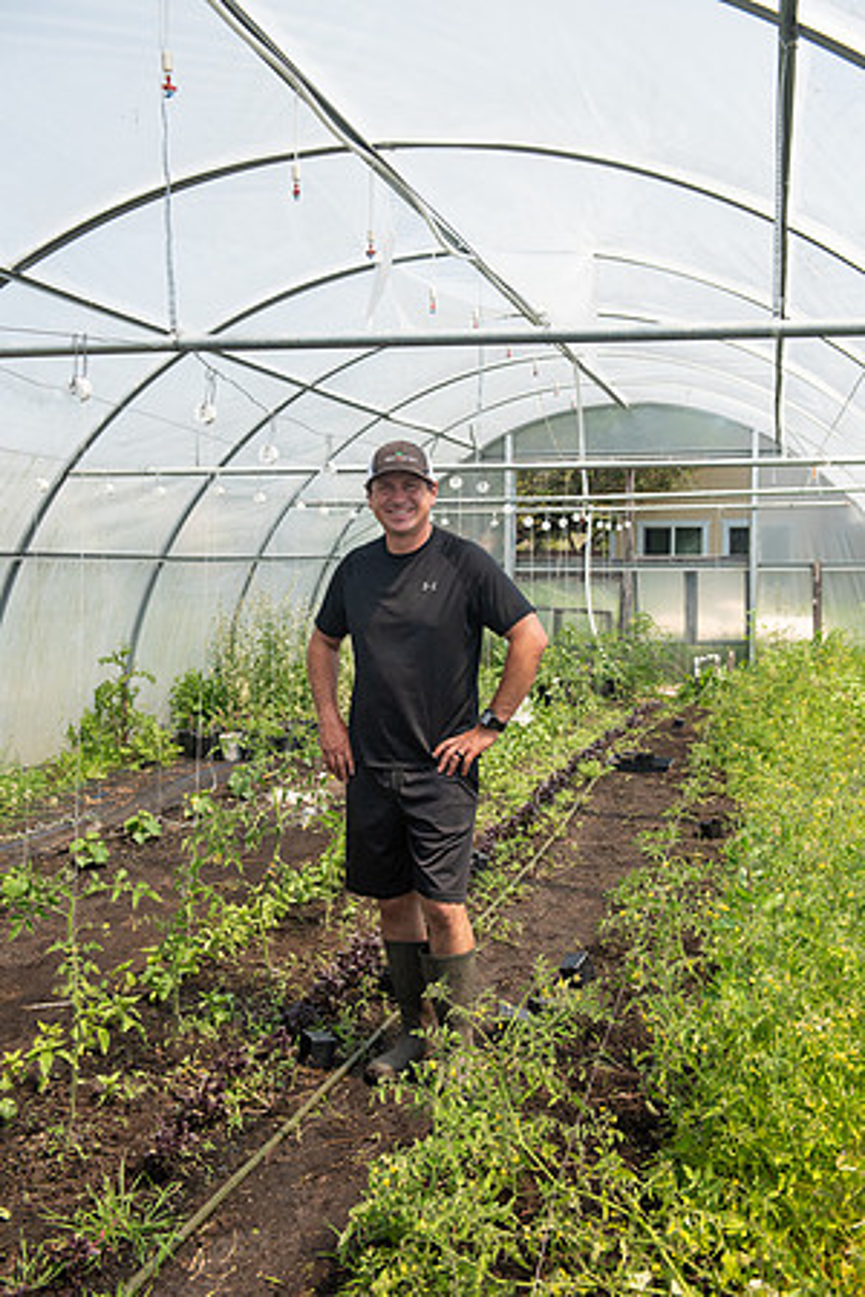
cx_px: 432
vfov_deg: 53.1
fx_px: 1297
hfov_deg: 36.9
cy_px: 648
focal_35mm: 36
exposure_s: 1/2500
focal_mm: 36
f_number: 4.5
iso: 500
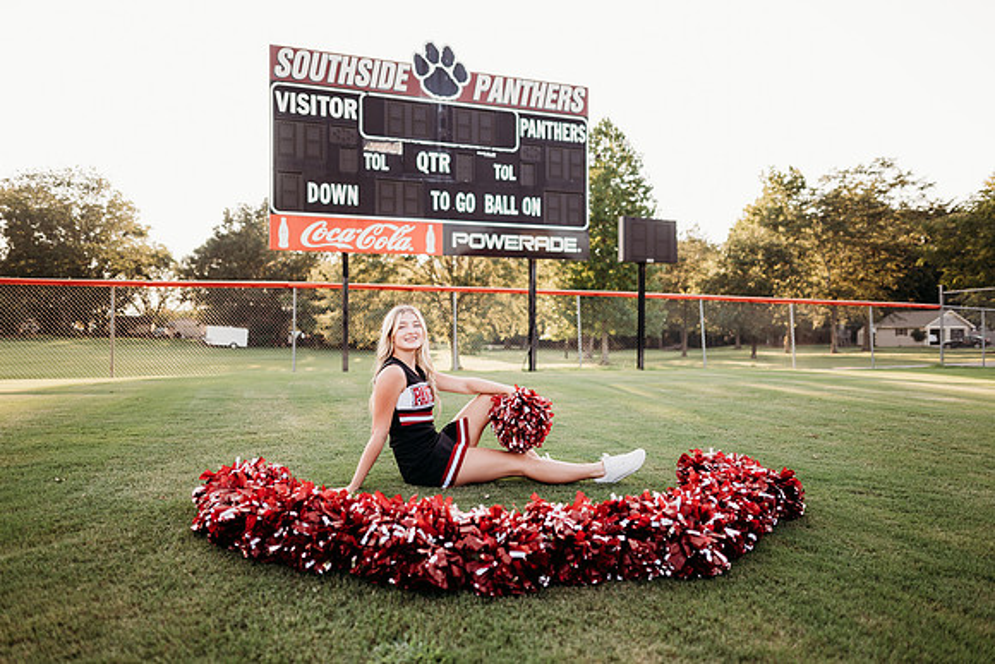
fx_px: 663
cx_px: 498
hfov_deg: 73.7
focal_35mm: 24
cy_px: 332
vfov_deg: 53.2
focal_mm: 24
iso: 125
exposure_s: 1/500
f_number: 2
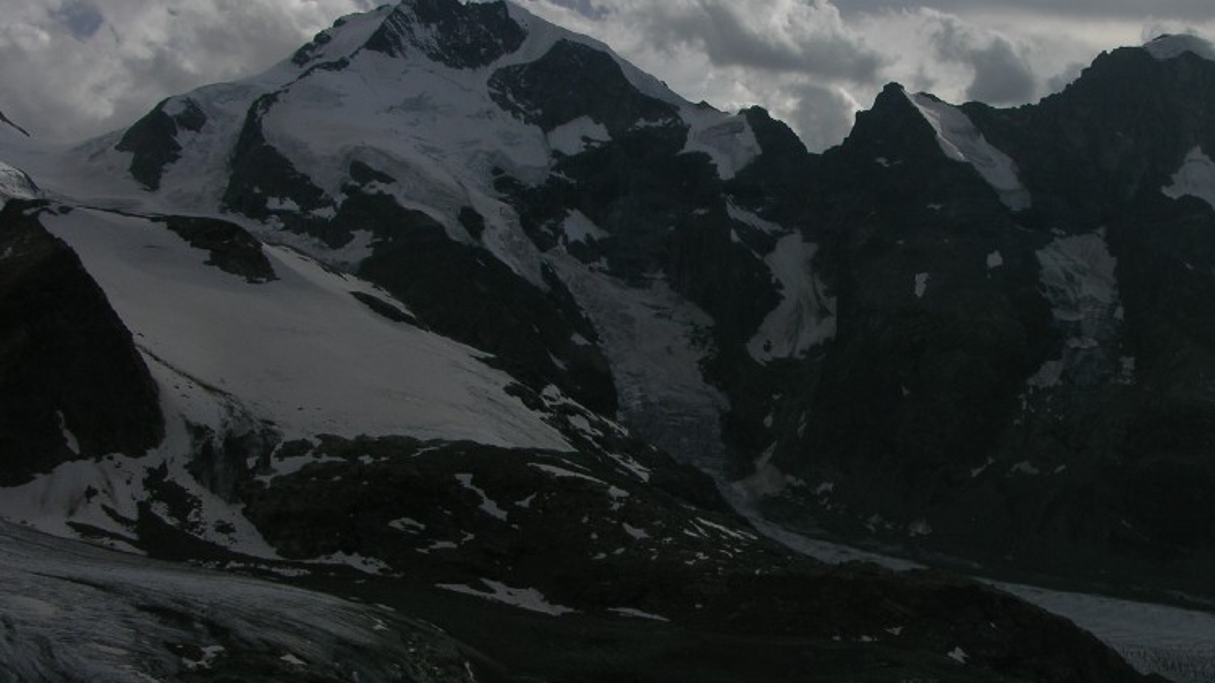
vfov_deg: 23.0
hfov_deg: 39.4
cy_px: 413
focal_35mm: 52
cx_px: 815
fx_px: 1675
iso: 50
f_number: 8
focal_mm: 8.9
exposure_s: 1/665
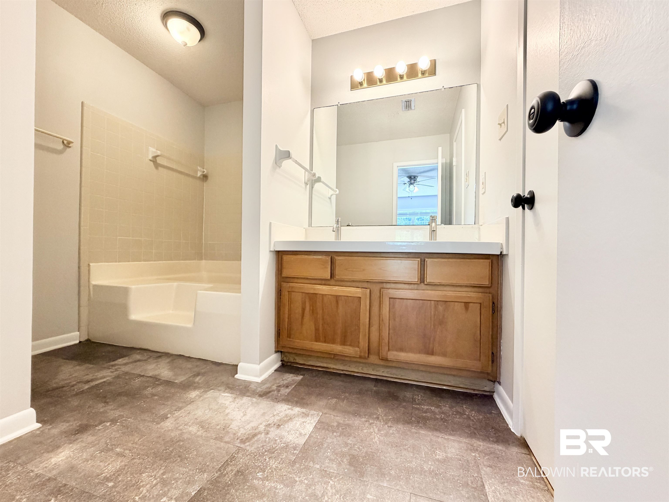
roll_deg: -0.2
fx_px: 271
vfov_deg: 85.7
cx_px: 334
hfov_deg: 102.1
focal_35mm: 14
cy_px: 251
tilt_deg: +0.4
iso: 160
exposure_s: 1/120
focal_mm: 2.22
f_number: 2.2
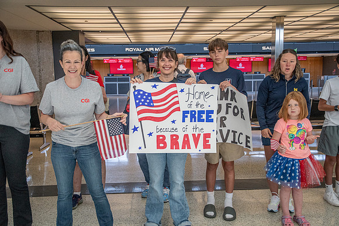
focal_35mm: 38
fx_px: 353
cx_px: 170
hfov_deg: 51.3
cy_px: 113
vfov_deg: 35.5
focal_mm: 25
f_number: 3.2
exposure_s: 1/1600
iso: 800
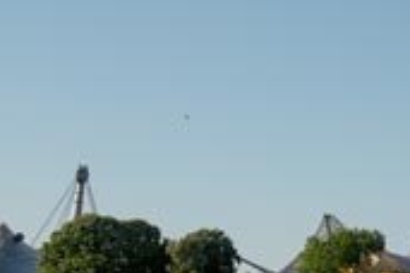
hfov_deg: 17.3
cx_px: 640
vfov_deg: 13.0
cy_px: 74
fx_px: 1196
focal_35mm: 105
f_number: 6.3
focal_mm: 30
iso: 320
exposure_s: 1/1600
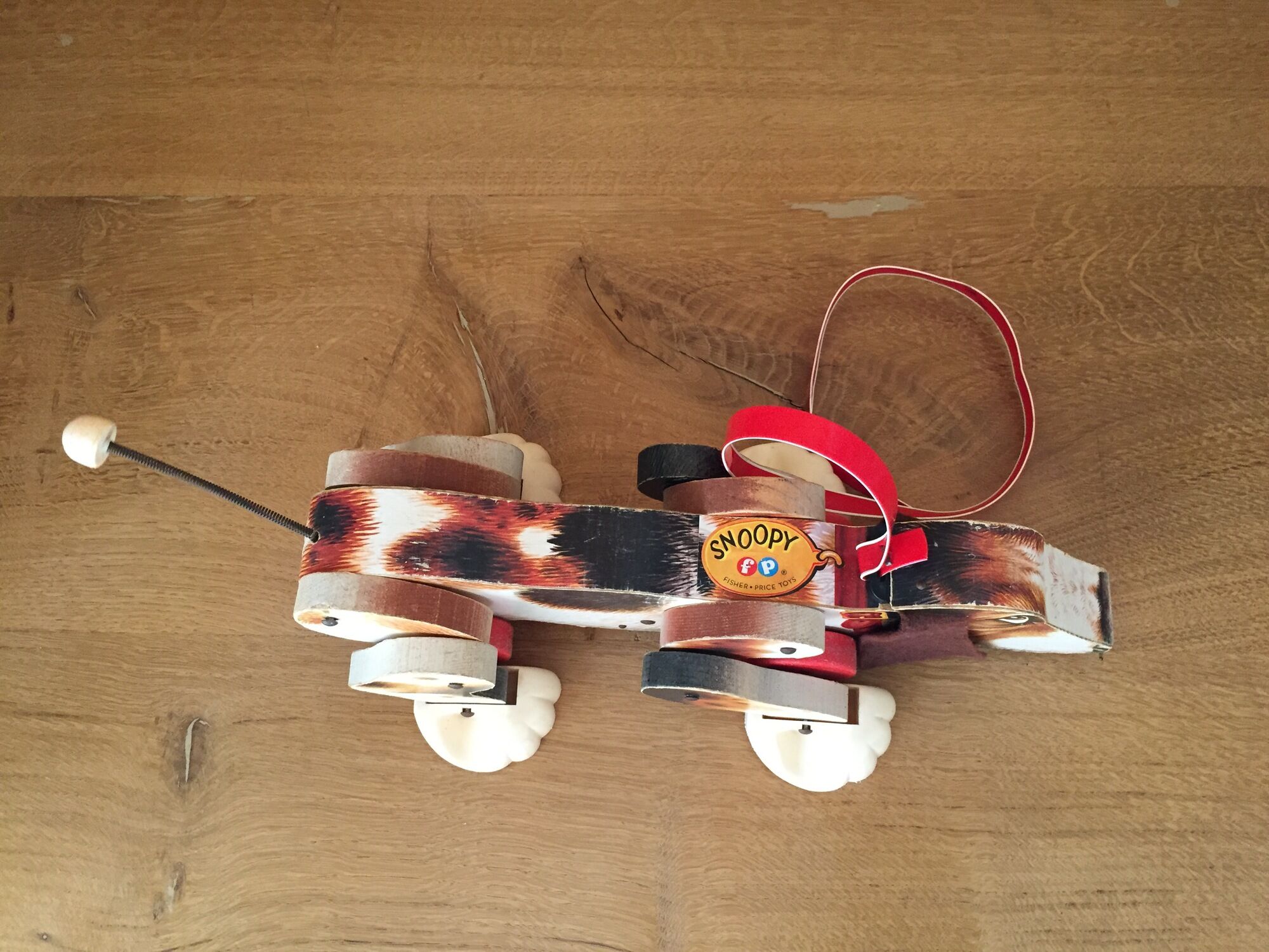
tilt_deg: -71.0
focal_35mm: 29
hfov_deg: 61.7
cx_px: 634
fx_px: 1063
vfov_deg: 48.2
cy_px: 476
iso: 250
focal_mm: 4.15
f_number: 2.2
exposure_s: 1/33
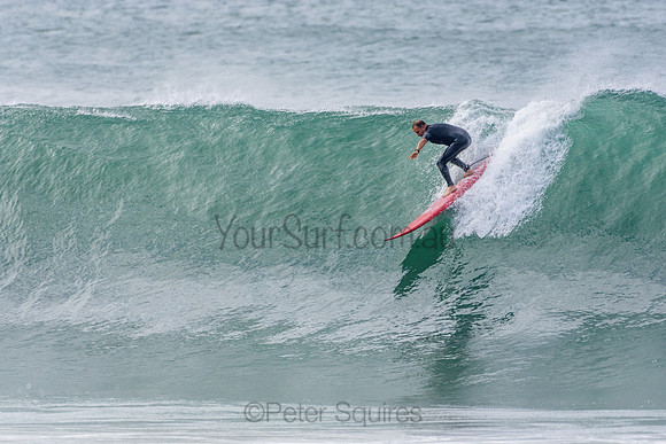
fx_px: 13878
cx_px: 333
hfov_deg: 2.7
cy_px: 222
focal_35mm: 750
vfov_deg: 1.8
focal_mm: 500
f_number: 5.6
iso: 400
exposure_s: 1/2000
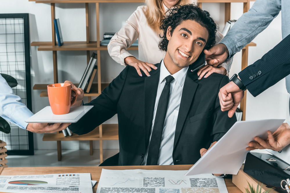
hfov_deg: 32.4
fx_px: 500
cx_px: 145
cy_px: 96
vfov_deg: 21.9
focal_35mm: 62
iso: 100
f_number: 8
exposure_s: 1/200
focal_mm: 62
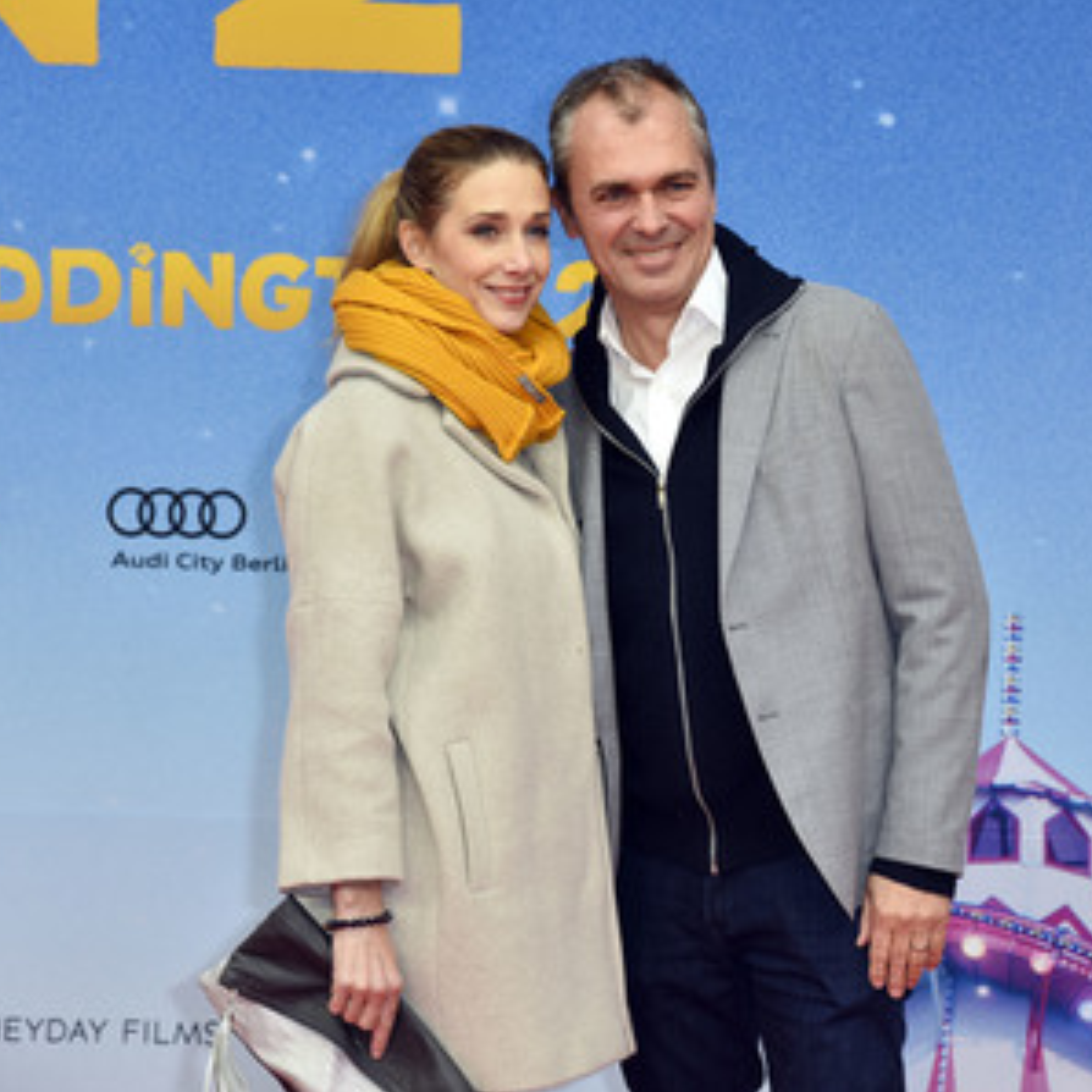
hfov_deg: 13.8
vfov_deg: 13.8
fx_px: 4497
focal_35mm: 126
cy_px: 546
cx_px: 680
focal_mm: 98
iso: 640
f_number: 5.6
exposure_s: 1/200
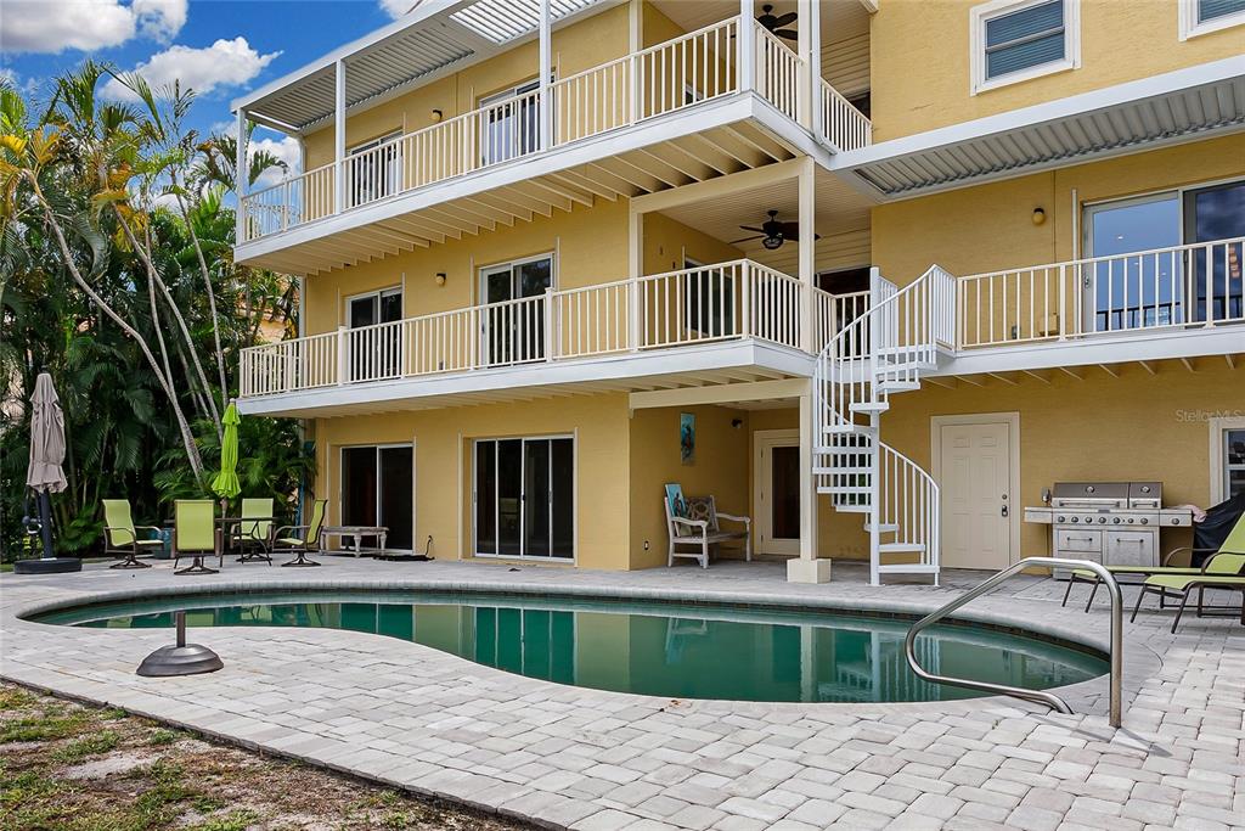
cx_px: 622
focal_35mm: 24
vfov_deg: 53.1
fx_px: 830
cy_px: 416
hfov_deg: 73.7
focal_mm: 16
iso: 80
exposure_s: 1/100
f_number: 9
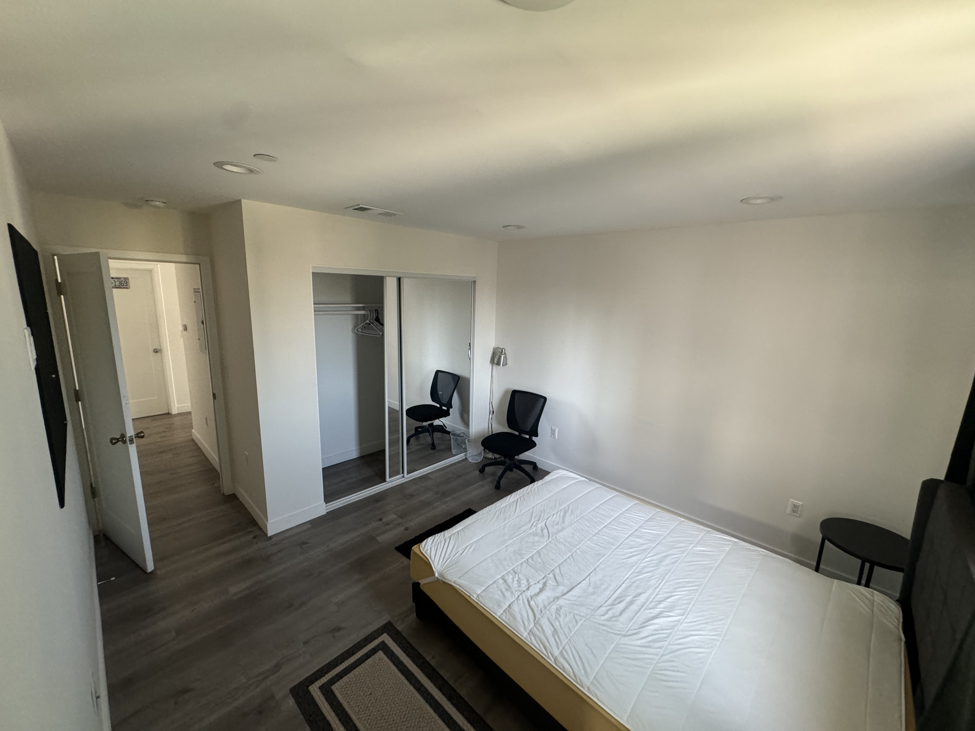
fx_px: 394
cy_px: 366
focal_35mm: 14
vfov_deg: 85.7
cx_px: 488
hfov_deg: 102.1
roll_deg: -1.3
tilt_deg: -10.0
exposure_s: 1/67
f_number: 2.2
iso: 320
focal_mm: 2.22
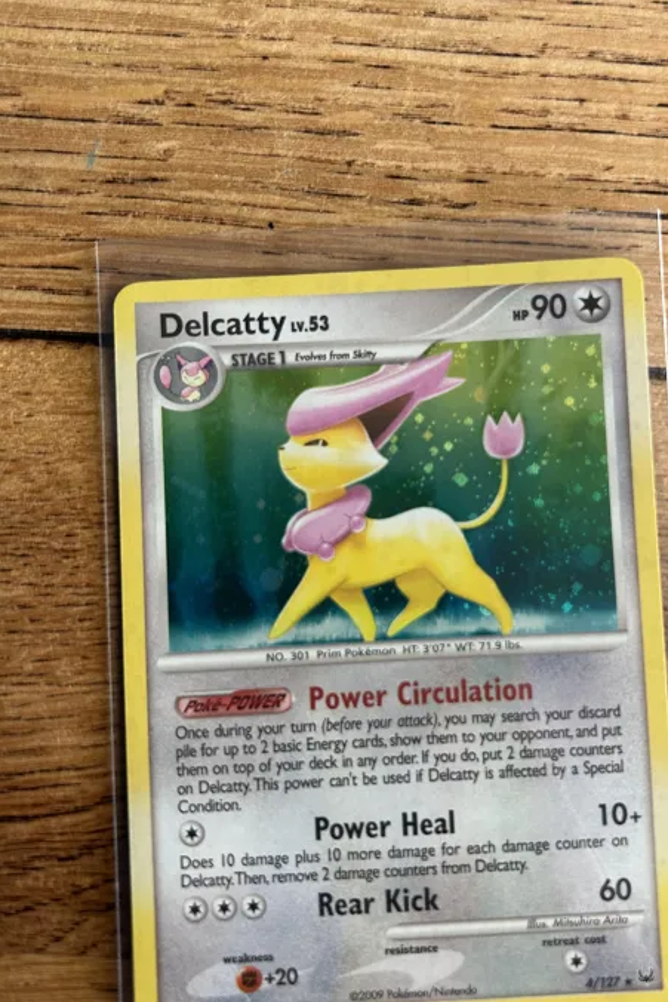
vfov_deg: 58.7
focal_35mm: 32
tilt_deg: -85.6
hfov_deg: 40.9
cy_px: 495
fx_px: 890
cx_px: 407
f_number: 1.5
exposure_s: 1/100
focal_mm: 5.7
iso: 125
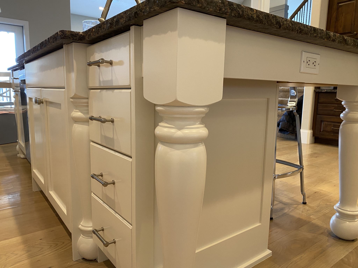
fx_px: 269
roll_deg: -0.8
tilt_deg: -9.1
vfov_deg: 53.1
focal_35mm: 26
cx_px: 179
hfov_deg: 67.3
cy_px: 134
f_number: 1.8
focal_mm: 4.25
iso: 200
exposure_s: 1/60
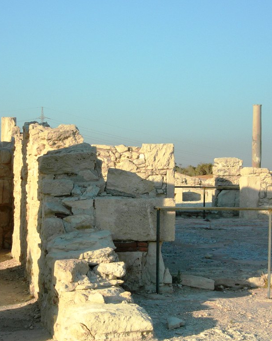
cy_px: 170
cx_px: 87
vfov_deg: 20.4
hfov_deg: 16.3
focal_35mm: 94
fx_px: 947
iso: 50
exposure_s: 1/230
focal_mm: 14.9
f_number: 6.3
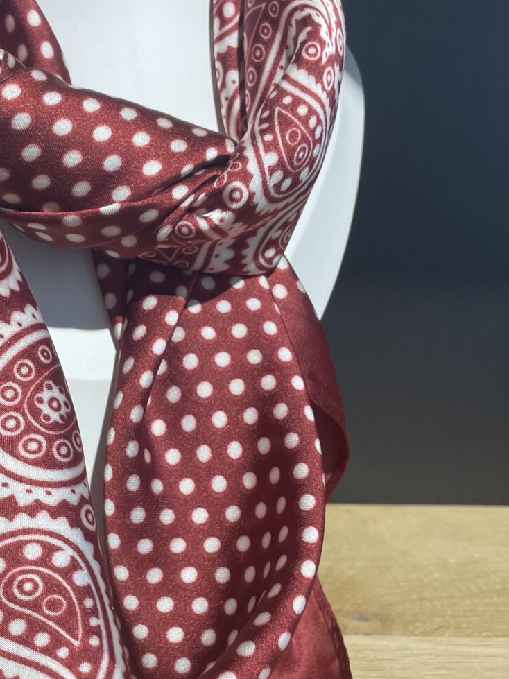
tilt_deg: -12.1
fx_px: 1000
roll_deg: -0.6
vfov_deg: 37.4
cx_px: 125
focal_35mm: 51
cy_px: 405
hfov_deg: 28.1
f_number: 1.6
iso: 64
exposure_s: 1/100
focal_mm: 4.2
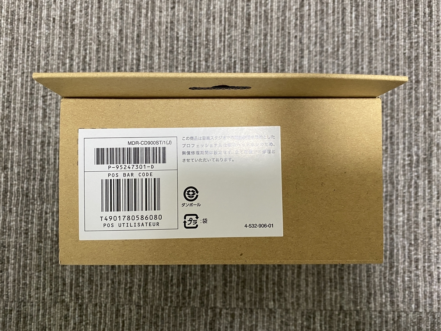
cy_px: 166
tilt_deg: -87.5
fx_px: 331
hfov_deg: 67.3
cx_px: 220
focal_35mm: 26
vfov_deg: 53.1
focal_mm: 4.25
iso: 250
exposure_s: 1/51
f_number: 1.8
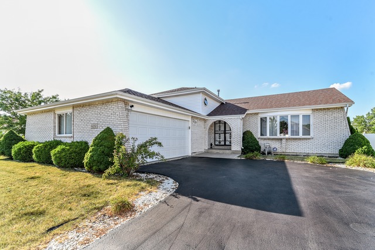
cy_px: 125
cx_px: 188
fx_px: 167
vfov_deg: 73.8
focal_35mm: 16
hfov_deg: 96.7
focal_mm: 16
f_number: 8
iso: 200
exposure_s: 1/250
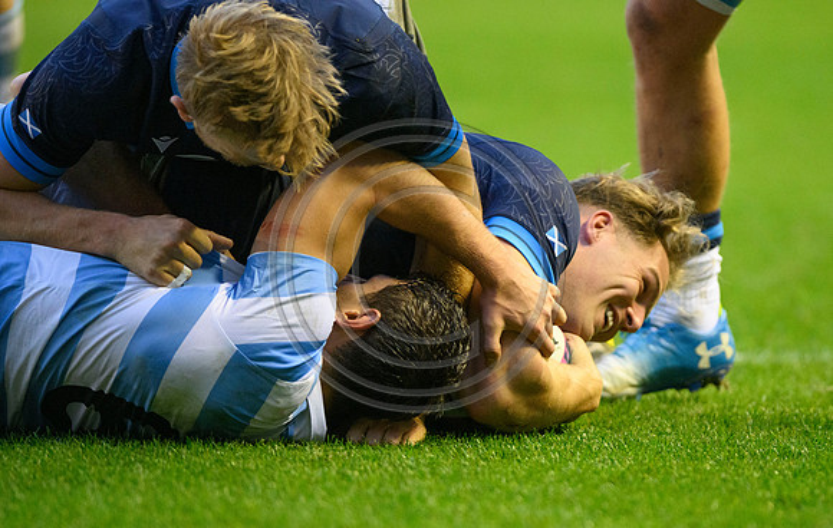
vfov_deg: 2.6
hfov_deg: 4.0
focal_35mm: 519
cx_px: 532
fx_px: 11830
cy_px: 355
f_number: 3.5
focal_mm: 400
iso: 5000
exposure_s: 1/1250
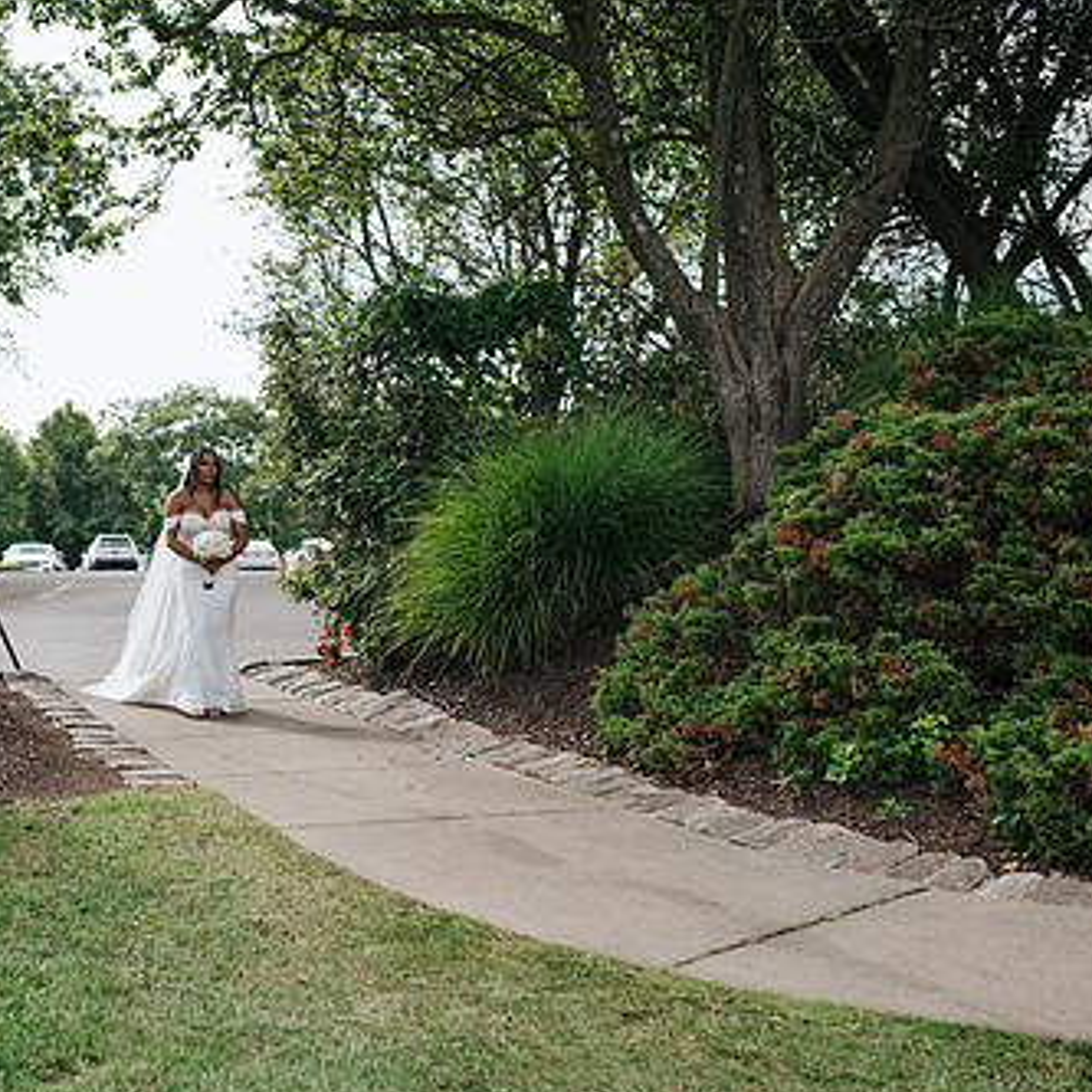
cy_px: 617
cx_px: 207
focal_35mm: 52
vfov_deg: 32.7
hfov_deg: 31.9
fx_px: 1856
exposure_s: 1/1600
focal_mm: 35
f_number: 2.8
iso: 250
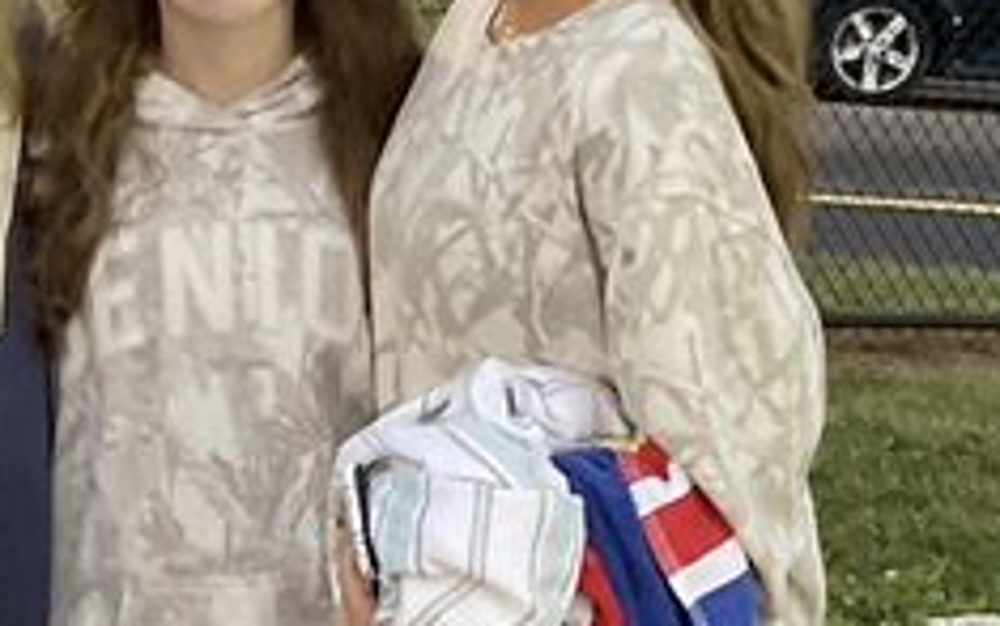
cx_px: 43
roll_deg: -1.3
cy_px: 456
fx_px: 3653
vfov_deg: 9.8
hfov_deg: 15.4
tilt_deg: -11.6
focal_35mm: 134
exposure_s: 1/40
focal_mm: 3
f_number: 1.8
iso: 320
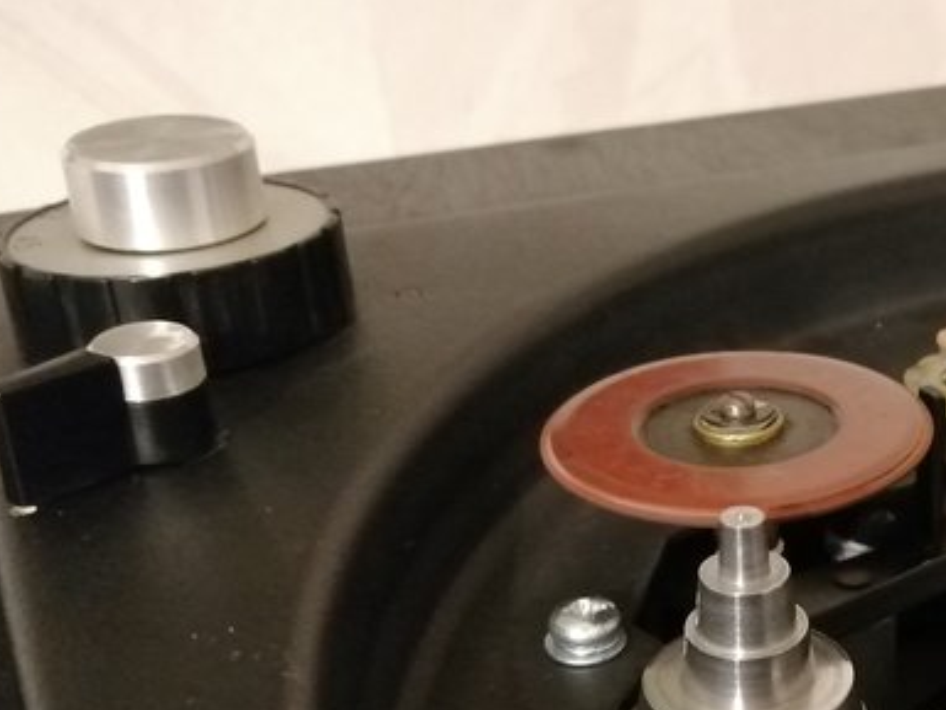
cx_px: 907
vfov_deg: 26.7
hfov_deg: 33.1
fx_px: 1476
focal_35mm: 54
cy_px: 533
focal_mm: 3.46
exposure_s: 1/12.5
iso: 1250
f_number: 1.8
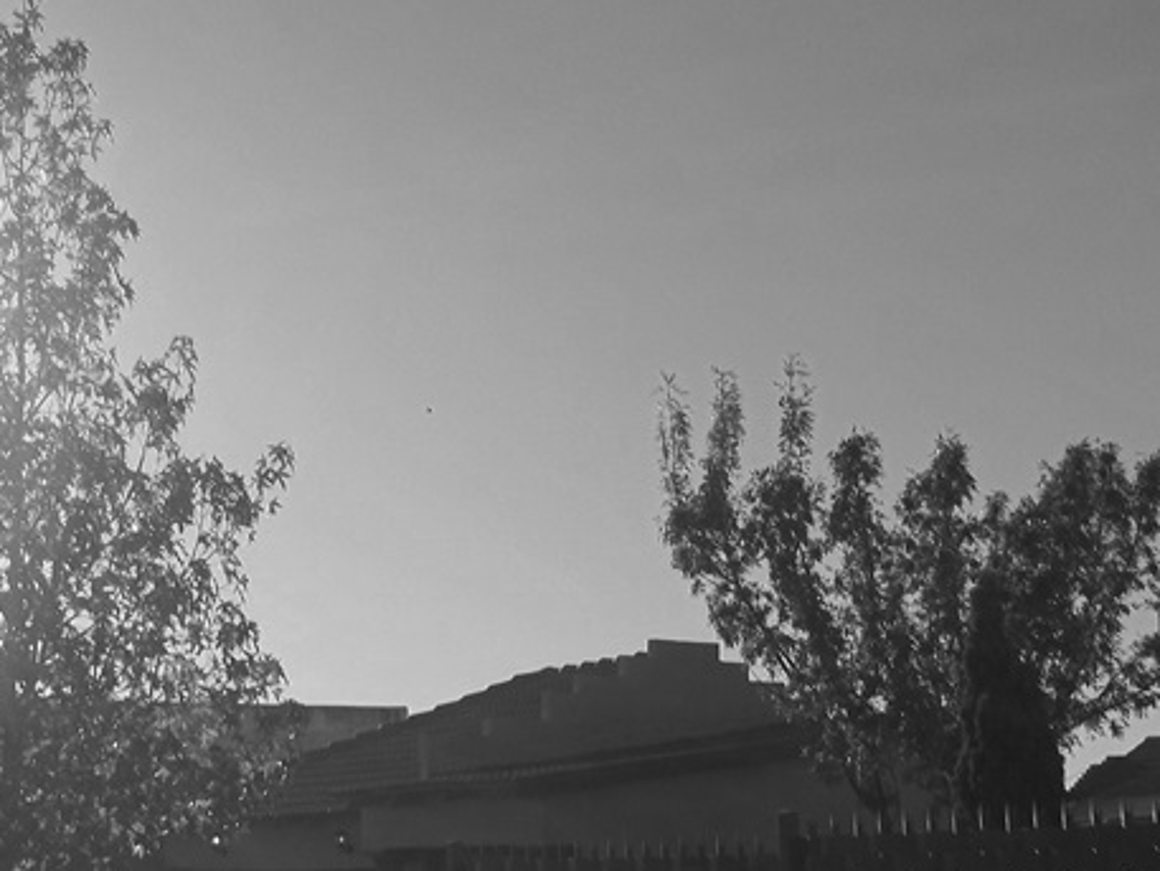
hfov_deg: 30.4
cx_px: 355
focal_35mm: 63
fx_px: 2112
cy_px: 546
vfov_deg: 23.2
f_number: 8
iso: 64
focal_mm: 6.5
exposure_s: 1/320
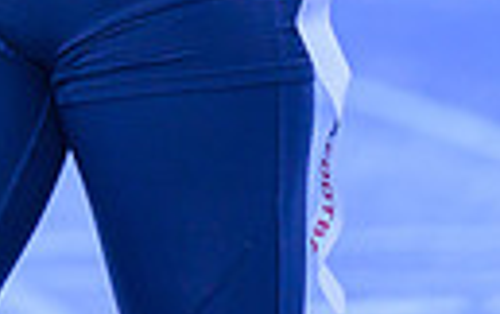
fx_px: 14518
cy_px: -519
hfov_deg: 2.0
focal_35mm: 1064
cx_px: -166
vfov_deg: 1.2
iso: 500
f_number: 2.8
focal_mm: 200
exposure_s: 1/1250
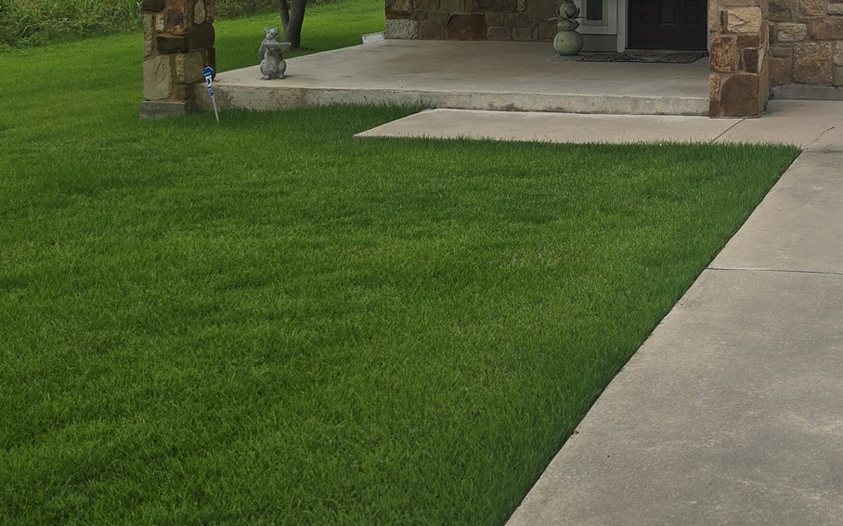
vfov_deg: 22.2
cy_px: -55
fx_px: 1263
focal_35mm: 55
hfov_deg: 34.1
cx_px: 815
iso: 12
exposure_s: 1/317
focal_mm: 6.3
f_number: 1.7
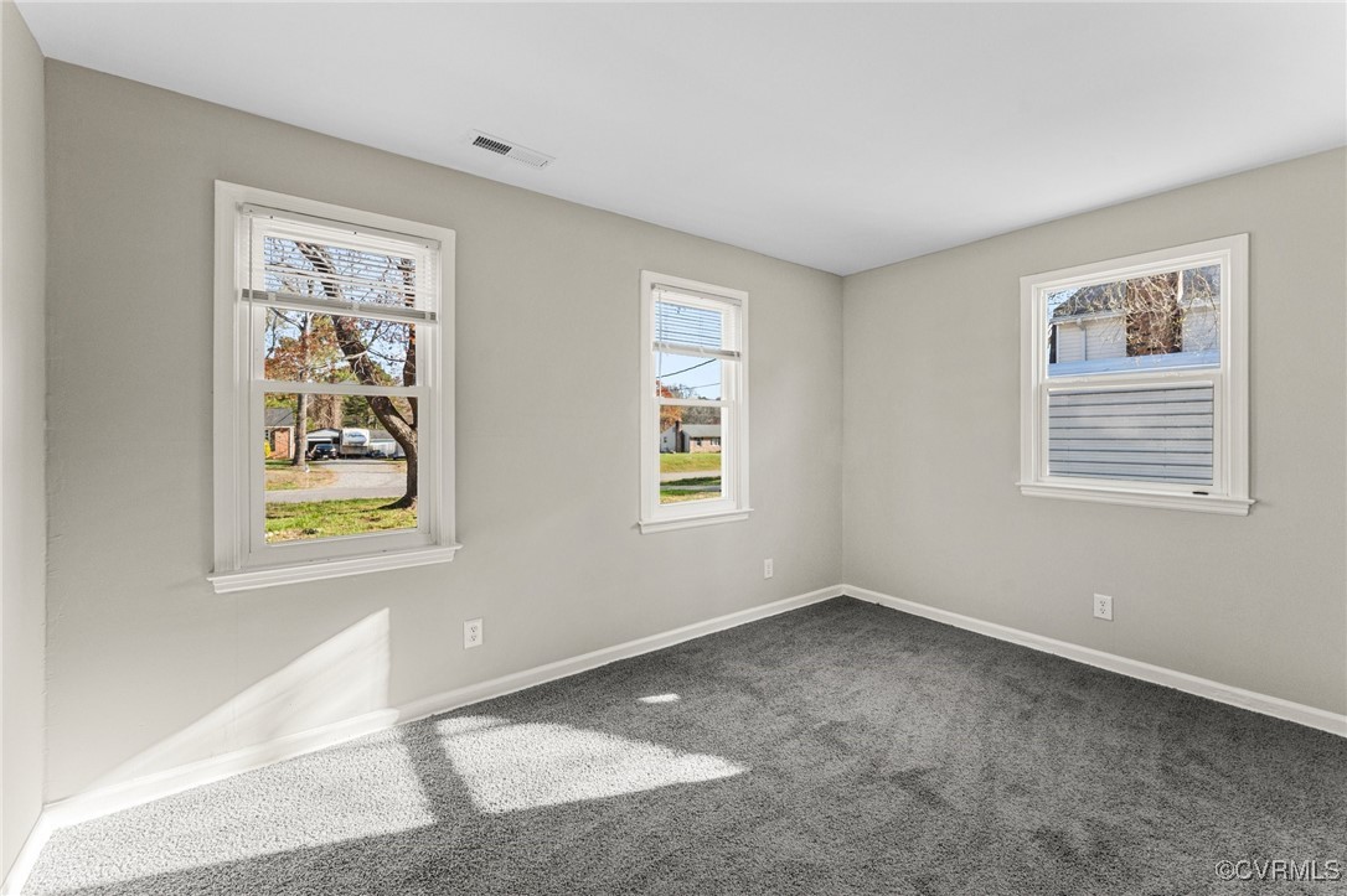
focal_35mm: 14
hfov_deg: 104.3
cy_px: 448
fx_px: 524
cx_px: 674
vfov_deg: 81.2
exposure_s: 1/40
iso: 1000
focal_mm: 14
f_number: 8
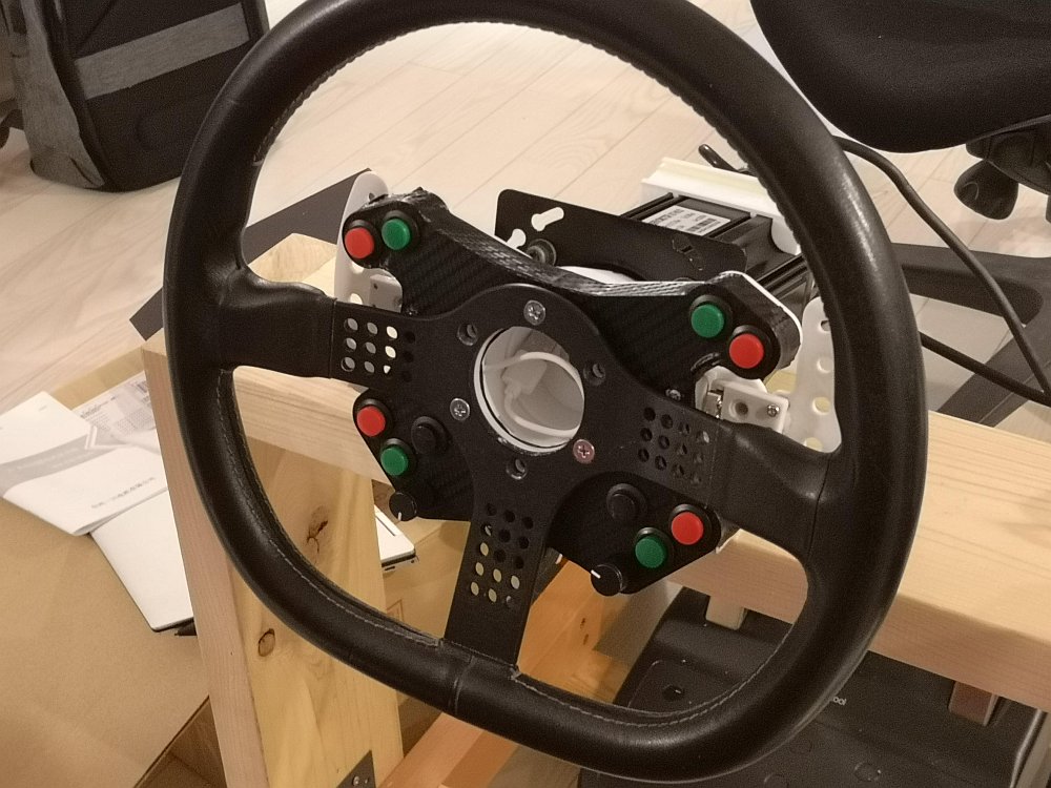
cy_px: 394
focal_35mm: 54
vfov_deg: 27.0
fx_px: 1640
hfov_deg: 35.5
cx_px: 526
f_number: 1.8
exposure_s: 1/16.7
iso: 800
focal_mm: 5.58
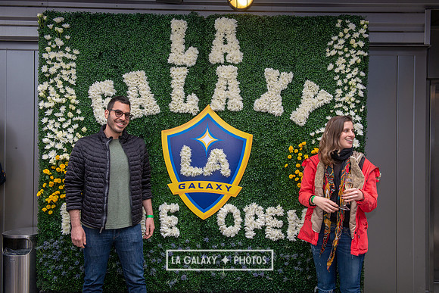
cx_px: 220
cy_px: 146
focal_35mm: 36
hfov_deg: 53.1
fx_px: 439
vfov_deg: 36.9
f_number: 6.3
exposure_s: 1/125
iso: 500
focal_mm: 36
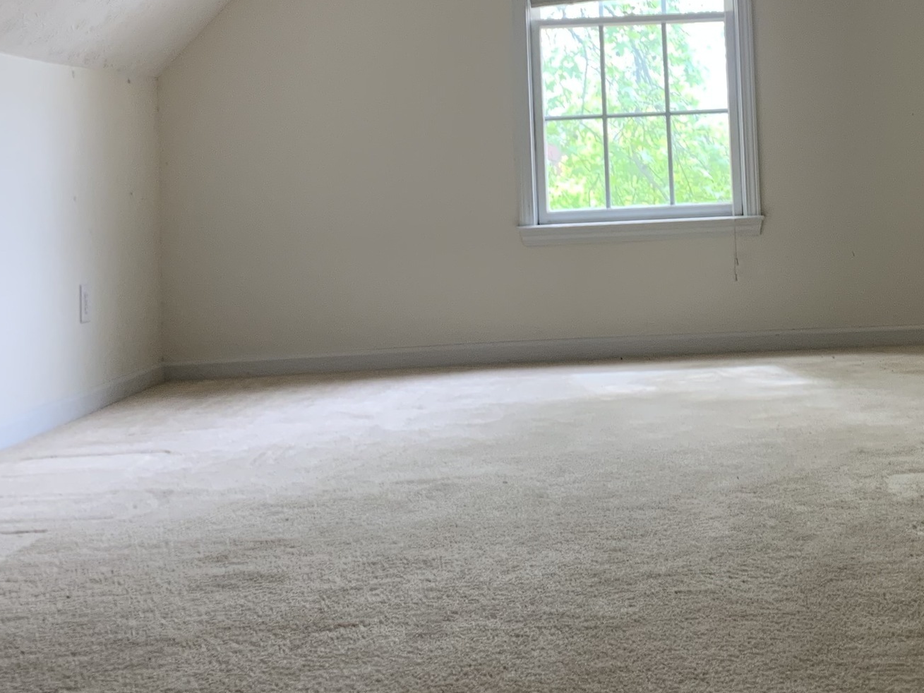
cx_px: 712
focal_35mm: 61
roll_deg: +3.7
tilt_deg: +5.4
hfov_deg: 31.0
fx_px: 1628
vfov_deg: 23.6
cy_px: 109
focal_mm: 4.25
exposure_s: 1/116
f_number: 1.8
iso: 100
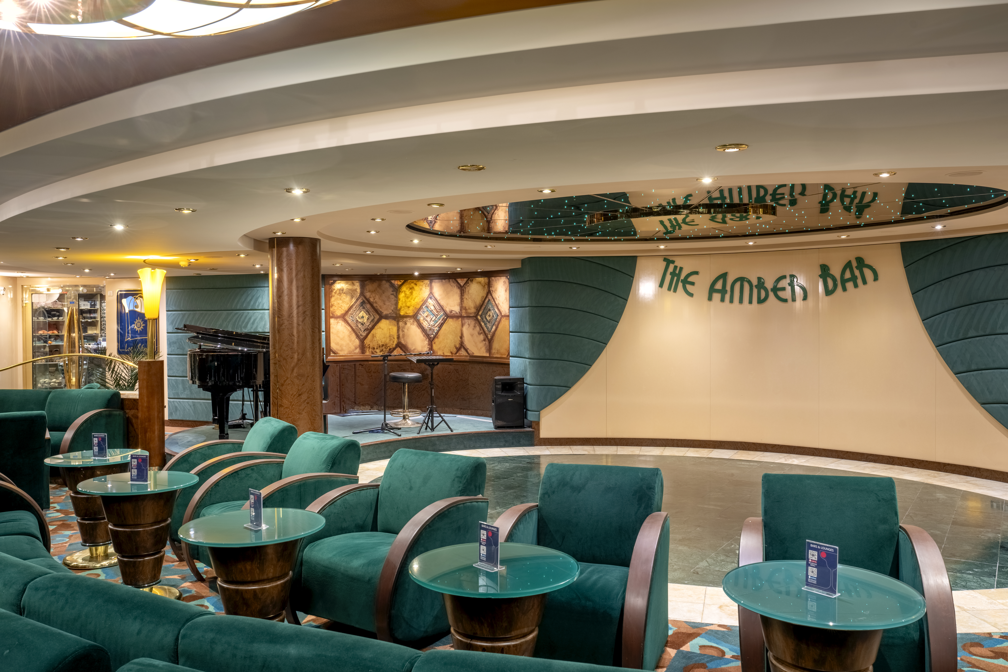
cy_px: 336
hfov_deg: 61.9
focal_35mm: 30
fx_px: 840
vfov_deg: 43.6
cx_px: 504
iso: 200
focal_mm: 30
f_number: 11
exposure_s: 1/8
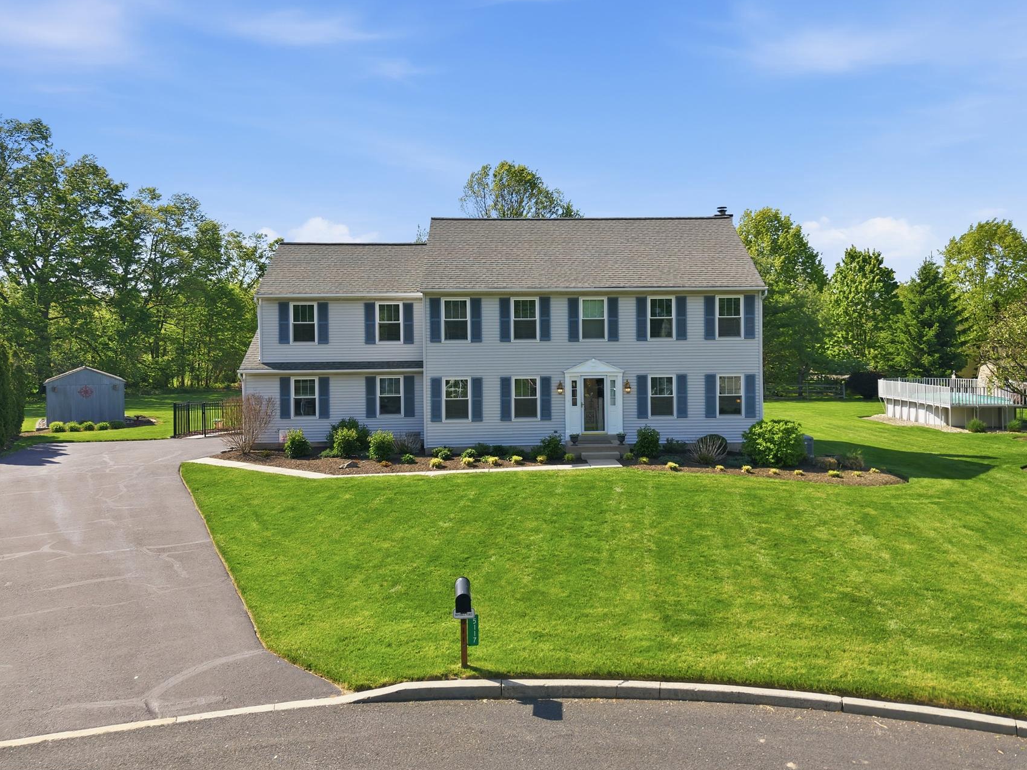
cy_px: 356
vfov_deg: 48.2
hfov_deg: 61.5
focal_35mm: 29
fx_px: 860
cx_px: 562
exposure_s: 1/5000
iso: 230
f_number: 1.8
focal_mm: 8.7
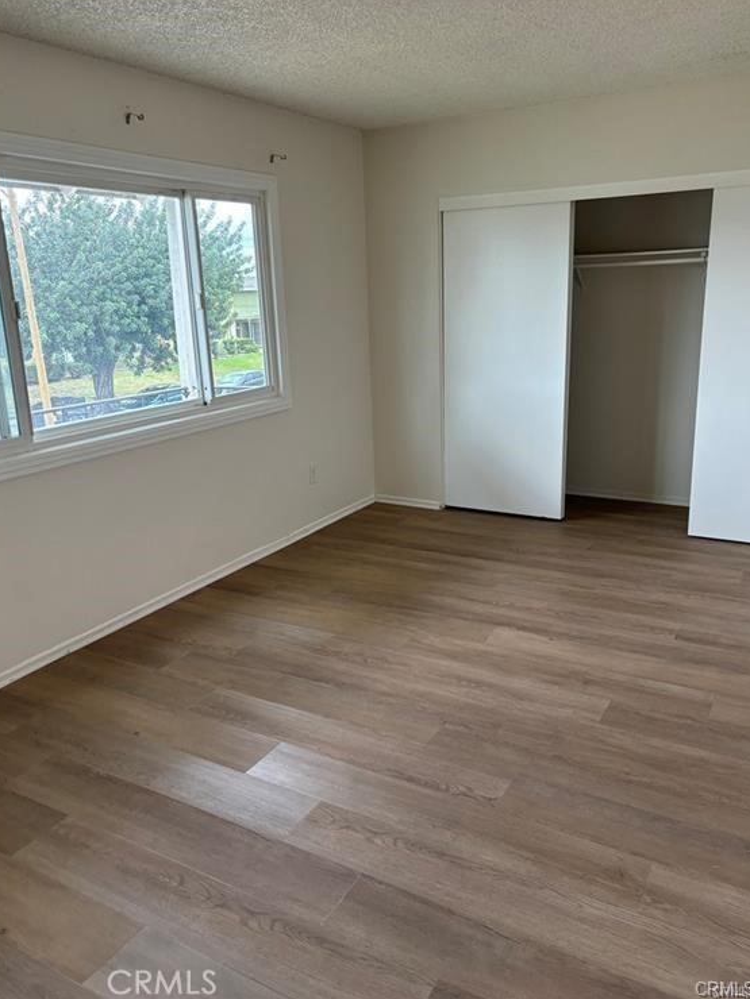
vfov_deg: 65.3
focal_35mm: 27
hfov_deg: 51.4
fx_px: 780
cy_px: 483
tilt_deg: -14.6
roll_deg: +2.1
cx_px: 374
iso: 125
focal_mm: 5.96
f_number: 1.6
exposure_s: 1/109
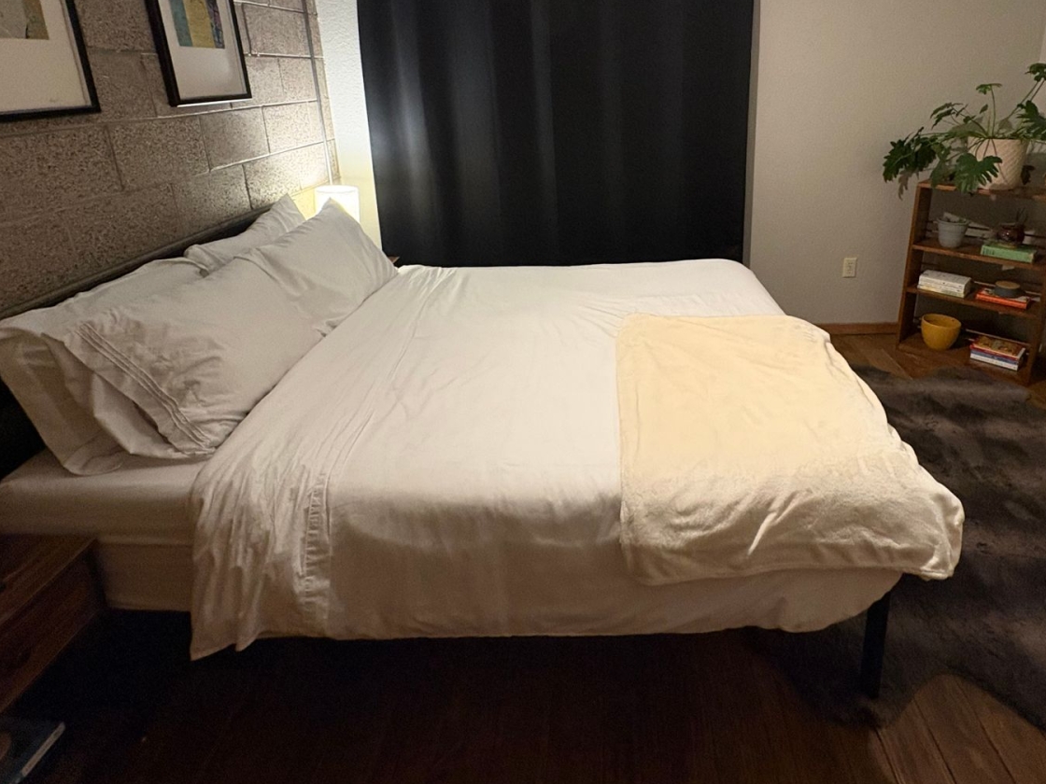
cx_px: 597
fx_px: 604
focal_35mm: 20
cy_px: 245
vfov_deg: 63.8
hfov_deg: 81.3
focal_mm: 2.22
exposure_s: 1/60
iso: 500
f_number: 2.2
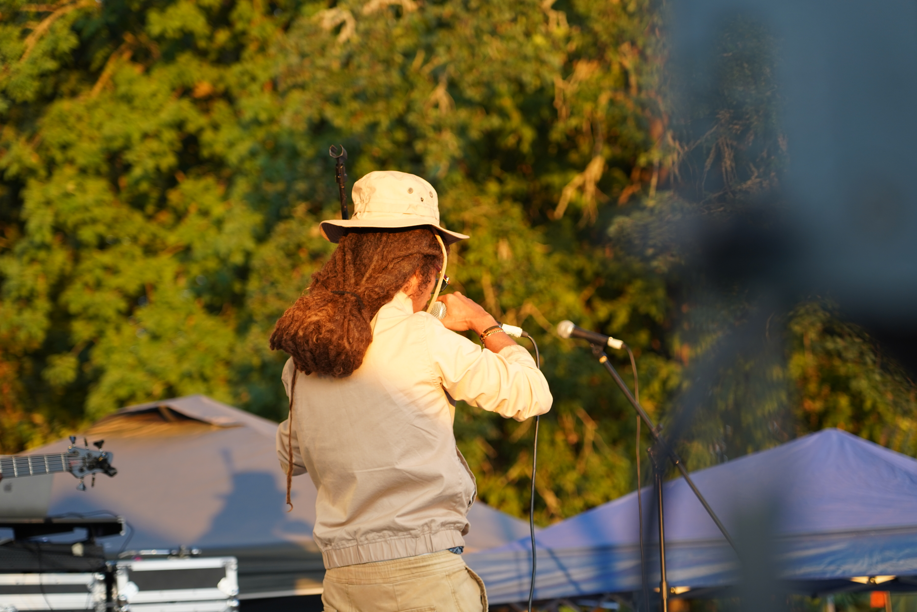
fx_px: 2674
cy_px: 306
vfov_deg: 13.0
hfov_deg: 19.5
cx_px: 458
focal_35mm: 105
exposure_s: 1/160
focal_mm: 105
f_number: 4
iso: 400
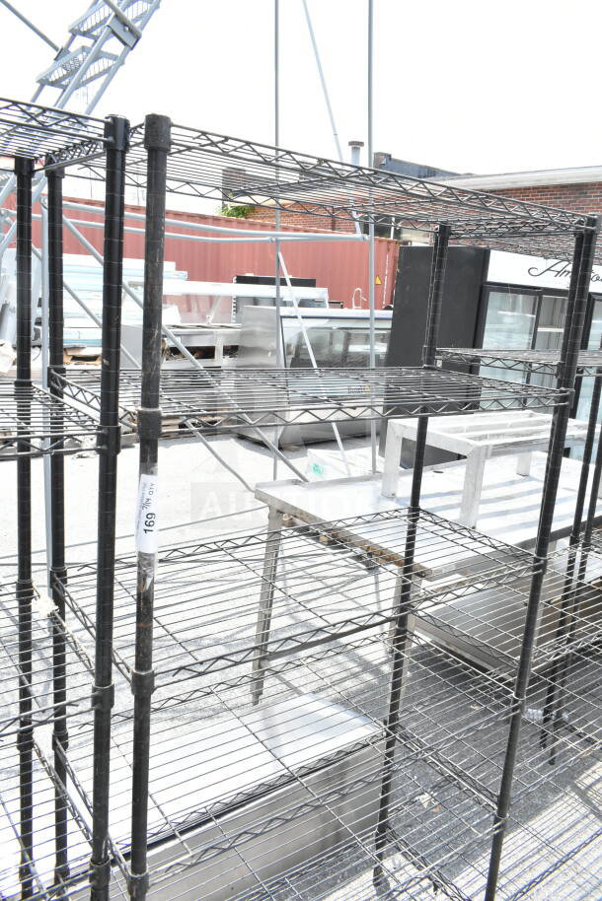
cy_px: 450
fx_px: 677
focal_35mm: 27
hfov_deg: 48.0
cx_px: 301
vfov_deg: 67.4
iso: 1600
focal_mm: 18
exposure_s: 1/500
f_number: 11
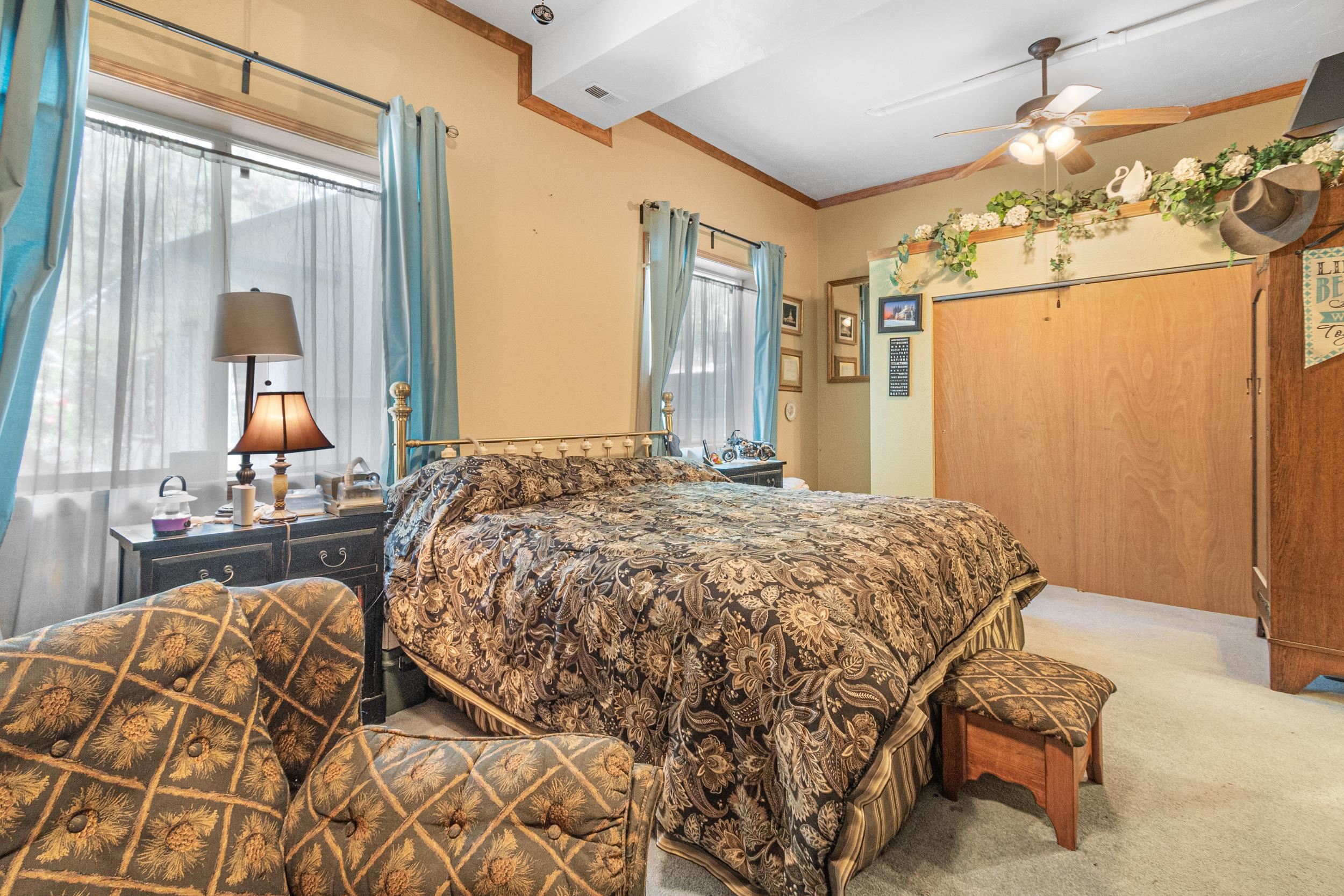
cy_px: 448
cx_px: 672
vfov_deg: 77.3
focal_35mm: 15
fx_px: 560
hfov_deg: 100.4
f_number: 8
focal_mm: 10
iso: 1250
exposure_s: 1/1.25
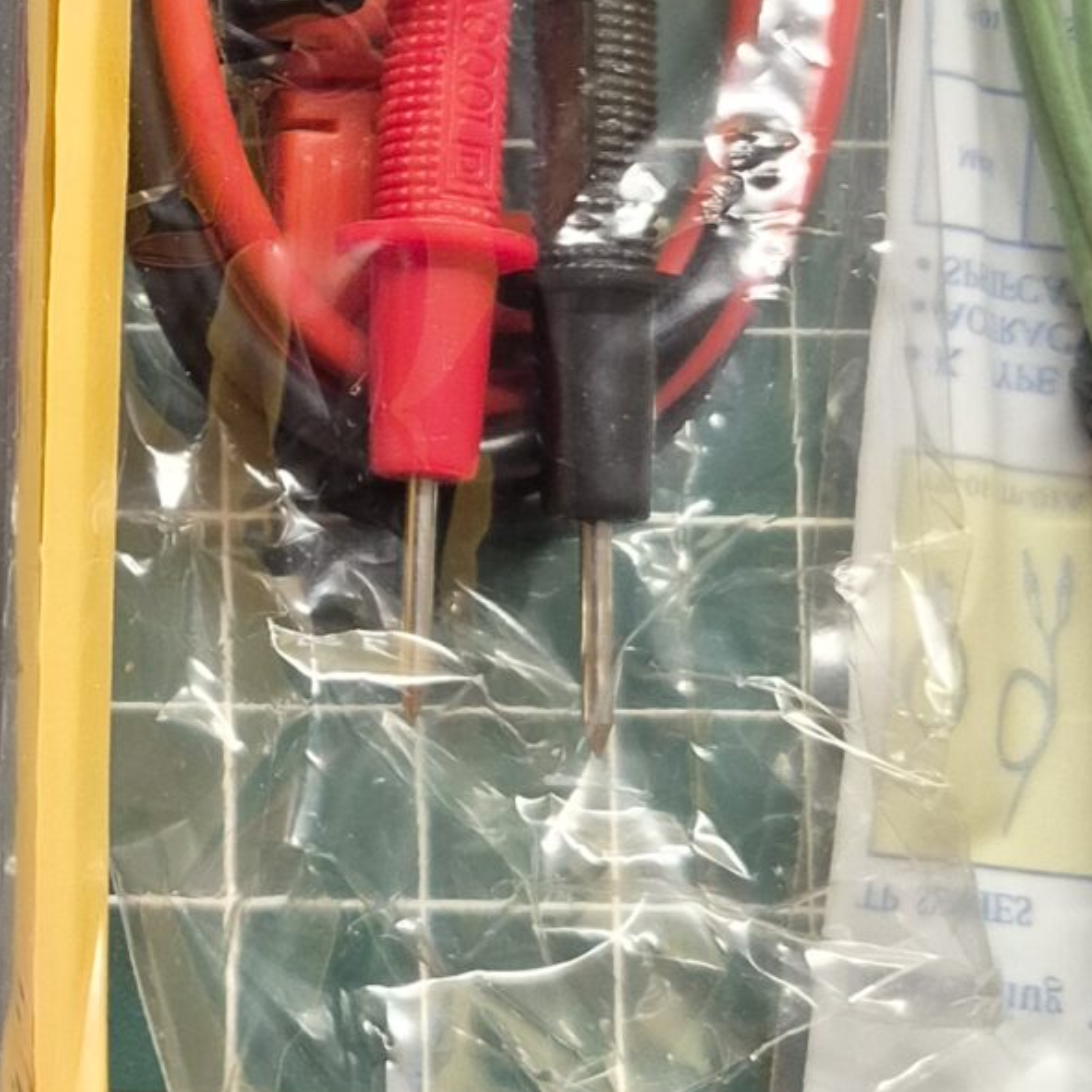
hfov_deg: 19.0
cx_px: -83
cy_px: 74
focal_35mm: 88
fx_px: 3141
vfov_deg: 19.3
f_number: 1.8
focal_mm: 5.4
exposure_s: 1/100
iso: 1000
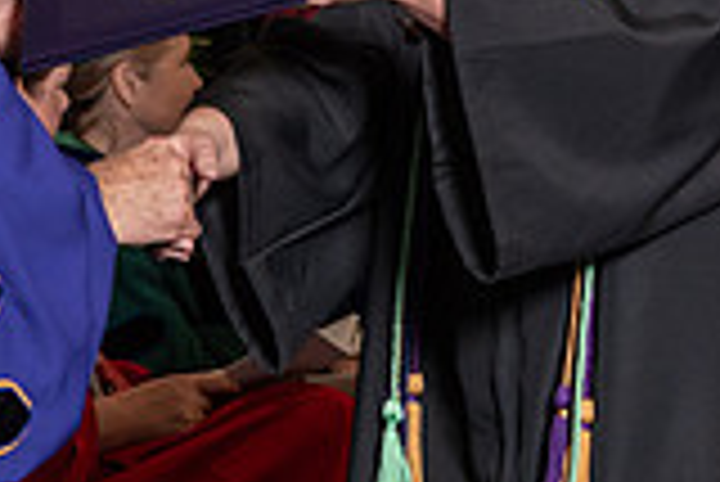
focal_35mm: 253
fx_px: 5064
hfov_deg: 8.1
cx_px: 292
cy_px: -52
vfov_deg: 5.4
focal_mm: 70
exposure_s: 1/200
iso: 1000
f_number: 5
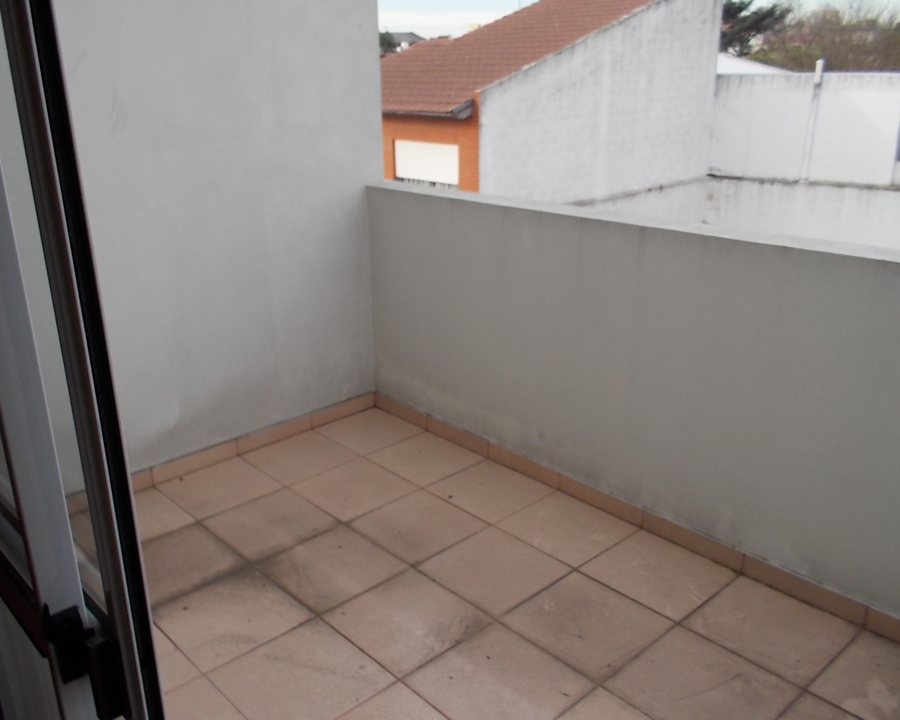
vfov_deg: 47.1
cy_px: 355
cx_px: 427
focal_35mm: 31
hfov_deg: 57.1
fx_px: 826
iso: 80
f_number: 3.3
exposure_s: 1/250
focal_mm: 4.1
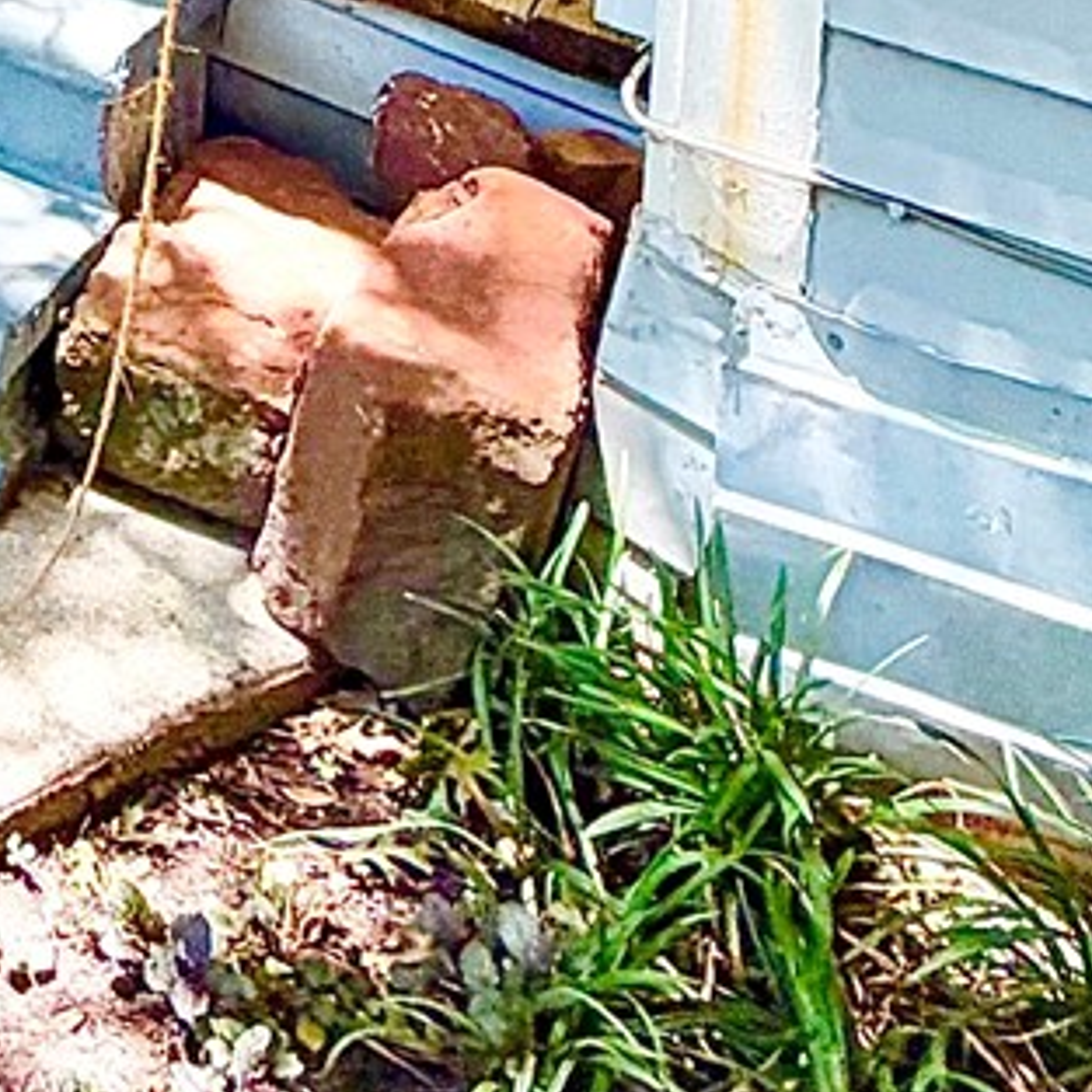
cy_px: -1239
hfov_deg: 17.7
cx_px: -799
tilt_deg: -2.5
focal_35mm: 81
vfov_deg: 15.7
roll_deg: -2.6
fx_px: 2891
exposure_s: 1/121
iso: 50
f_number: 2.2
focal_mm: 2.22
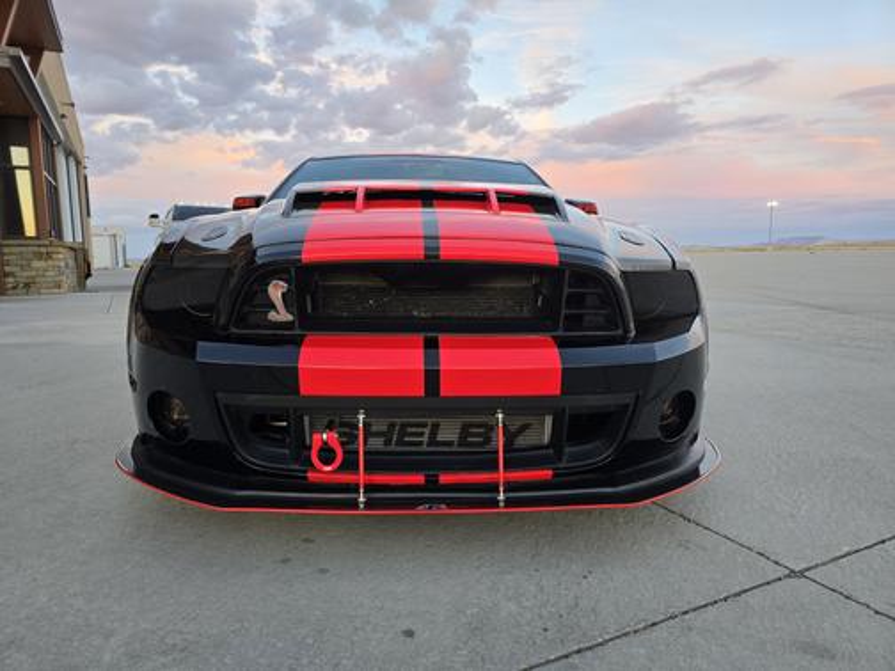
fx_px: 595
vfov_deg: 58.9
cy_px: 336
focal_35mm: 23
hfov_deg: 73.9
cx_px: 448
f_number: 1.7
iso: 200
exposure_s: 1/180
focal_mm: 6.3
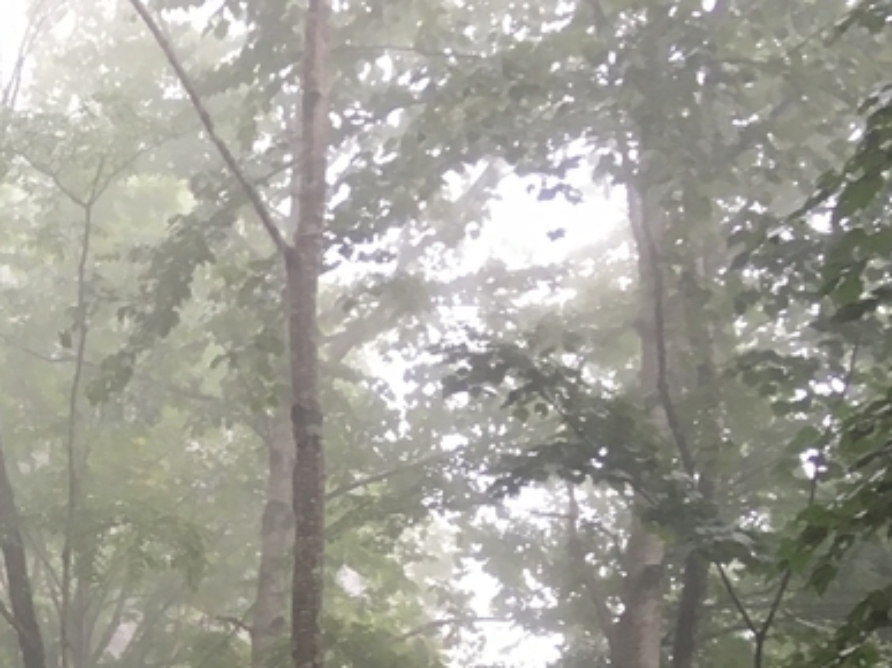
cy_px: 944
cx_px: -438
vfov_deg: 15.4
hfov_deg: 19.1
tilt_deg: +10.6
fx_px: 2318
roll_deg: +1.6
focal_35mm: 90
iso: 32
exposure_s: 1/40
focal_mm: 4.15
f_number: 2.2
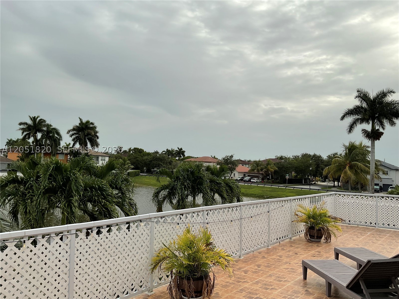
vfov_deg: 48.2
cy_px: 150
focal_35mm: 29
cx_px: 200
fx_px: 334
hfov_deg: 61.7
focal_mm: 3
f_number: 1.8
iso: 16
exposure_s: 1/2058
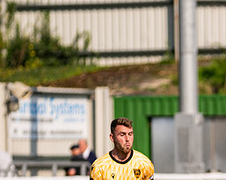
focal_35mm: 557
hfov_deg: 3.5
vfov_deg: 2.8
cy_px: 211
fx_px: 3719
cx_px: 342
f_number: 2.8
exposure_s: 1/4000
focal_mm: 160
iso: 200
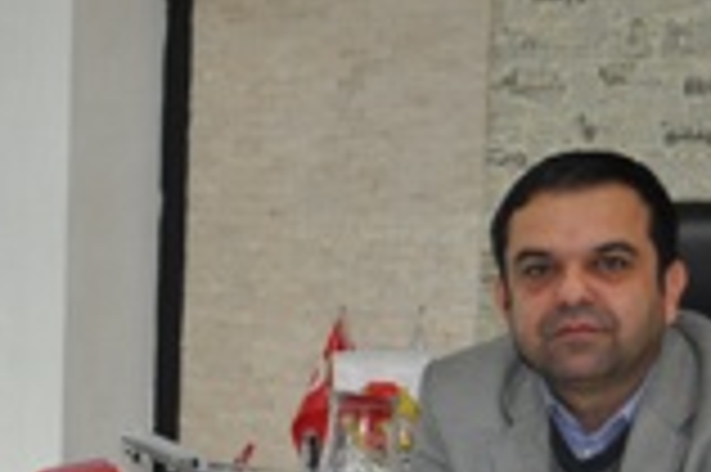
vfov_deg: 13.2
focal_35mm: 102
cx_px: -166
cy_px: 472
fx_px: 2012
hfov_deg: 18.8
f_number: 4
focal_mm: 24
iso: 800
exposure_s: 1/60
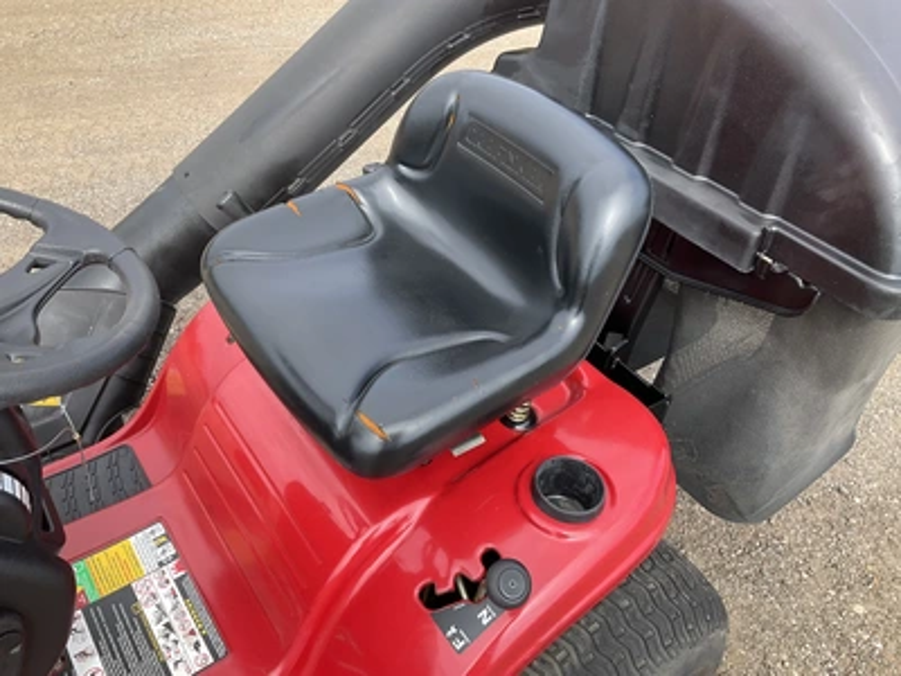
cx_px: 450
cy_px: 338
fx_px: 755
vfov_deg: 48.2
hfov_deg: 61.7
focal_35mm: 29
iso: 25
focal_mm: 3
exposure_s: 1/435
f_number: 1.8
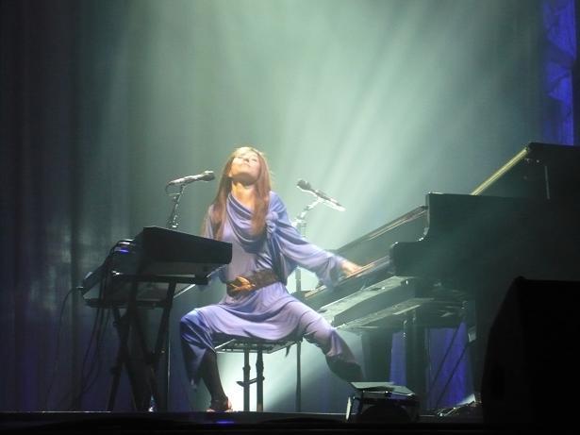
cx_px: 290
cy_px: 218
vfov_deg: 14.1
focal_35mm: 105
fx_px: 1759
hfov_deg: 18.7
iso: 400
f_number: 5
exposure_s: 1/6
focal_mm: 17.4
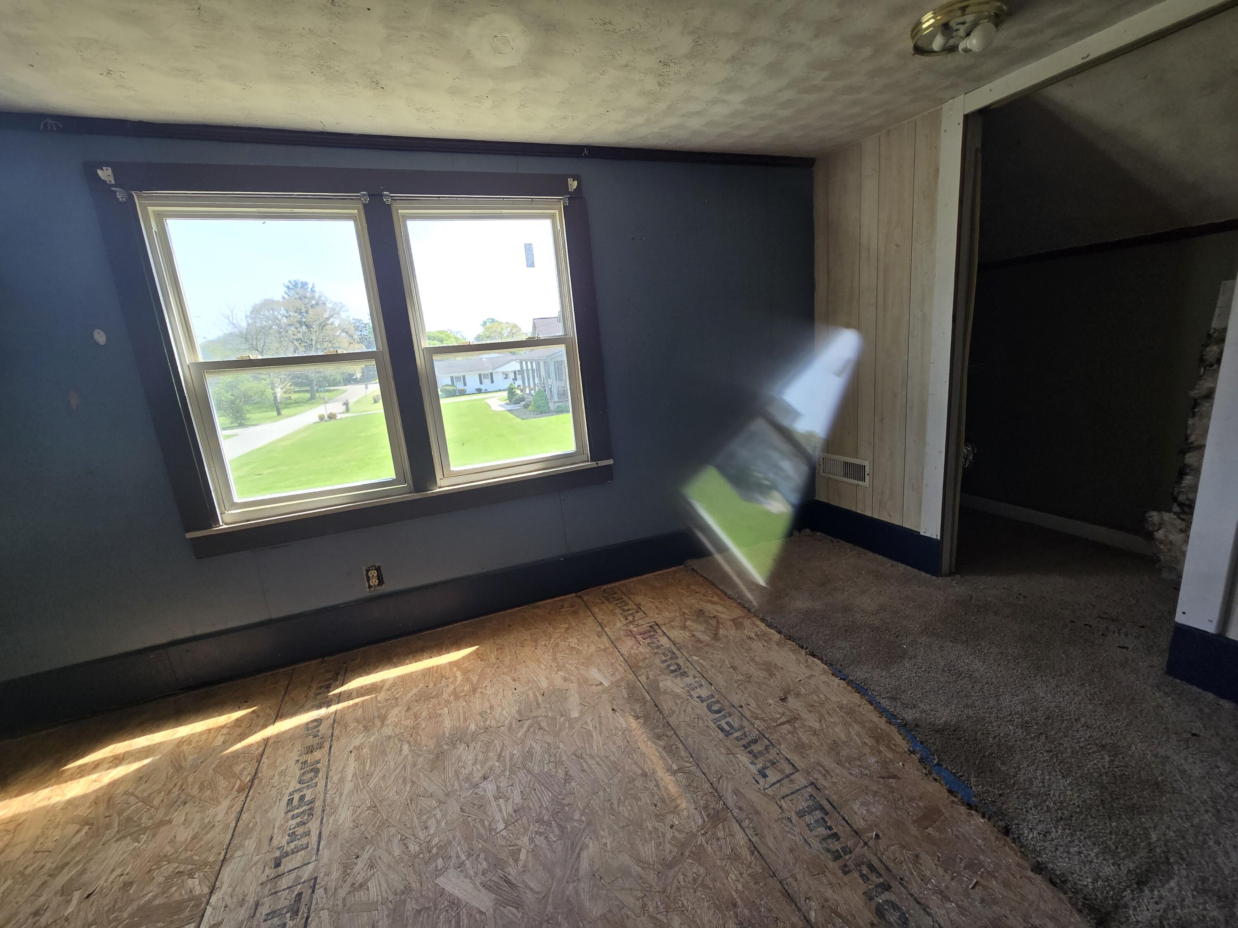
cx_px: 619
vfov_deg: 89.9
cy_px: 464
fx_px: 465
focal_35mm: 13
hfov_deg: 106.2
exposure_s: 1/359
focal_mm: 2.2
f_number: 2.2
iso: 125
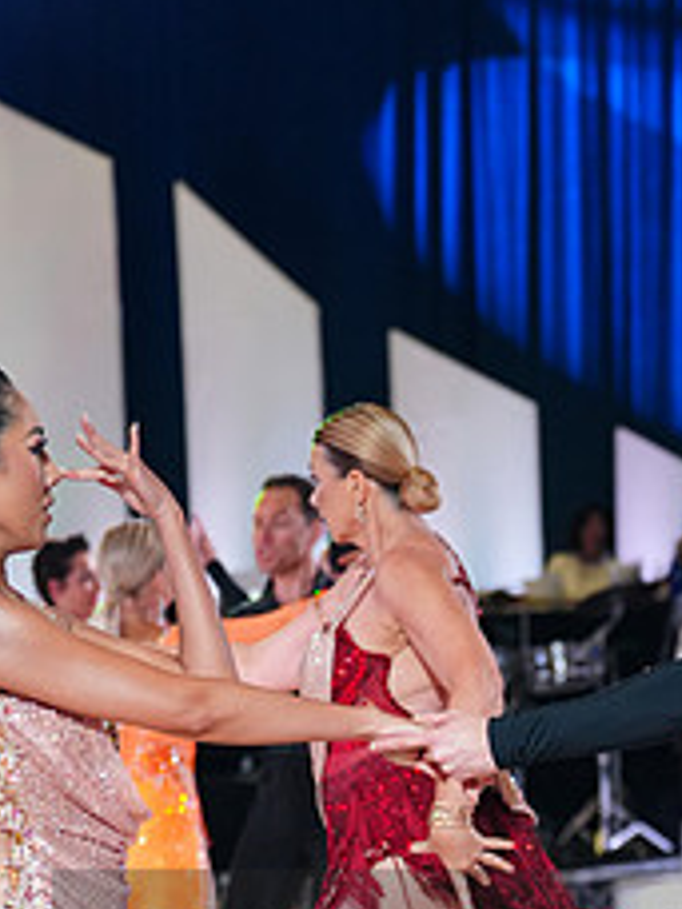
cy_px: 1005
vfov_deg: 11.4
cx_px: 604
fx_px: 4492
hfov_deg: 8.7
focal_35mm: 171
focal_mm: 70
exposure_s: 1/400
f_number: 2.8
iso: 2000
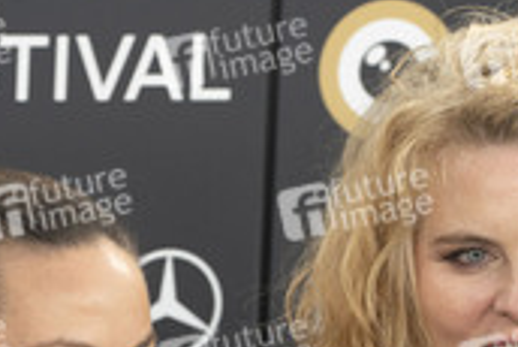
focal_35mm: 447
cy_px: 431
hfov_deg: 4.6
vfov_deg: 3.1
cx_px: 276
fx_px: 6437
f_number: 6.3
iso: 1600
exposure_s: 1/400
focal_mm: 165
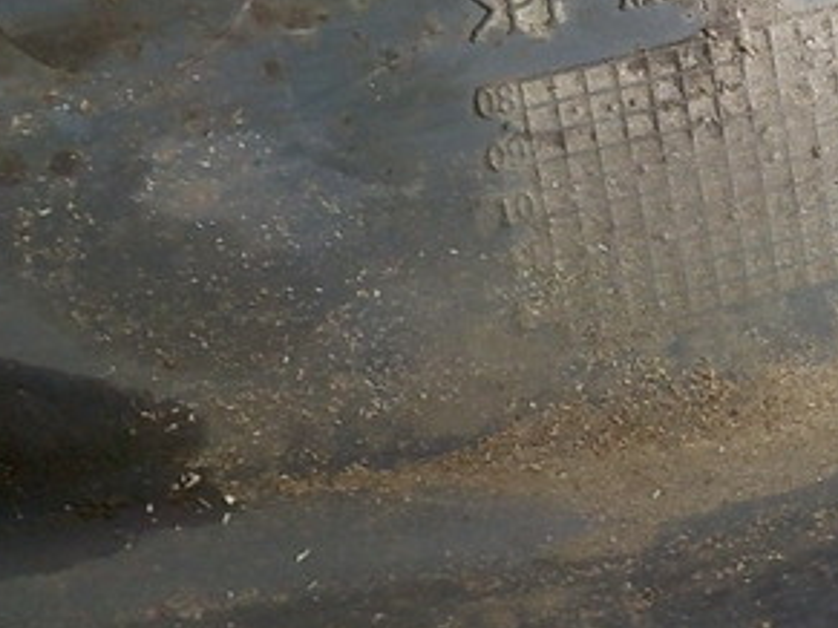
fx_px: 1597
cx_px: 691
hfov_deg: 28.7
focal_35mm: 66
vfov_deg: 21.6
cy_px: 35
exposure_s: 1/30
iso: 280
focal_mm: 4.1
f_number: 3.3
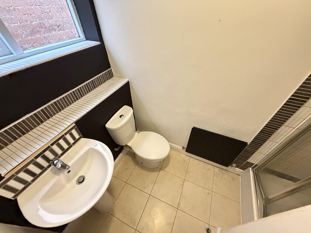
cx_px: 156
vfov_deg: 85.7
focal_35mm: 14
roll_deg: +1.3
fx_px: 126
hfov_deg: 102.1
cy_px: 116
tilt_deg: -42.4
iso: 1250
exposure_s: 1/60
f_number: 2.2
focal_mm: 2.22
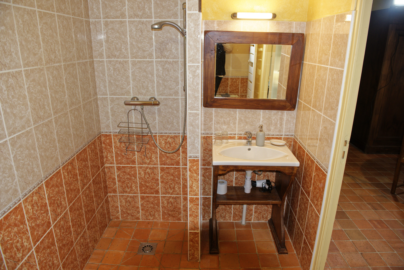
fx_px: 269
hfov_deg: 73.7
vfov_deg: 53.2
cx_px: 202
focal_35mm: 24
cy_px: 135
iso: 500
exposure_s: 1/60
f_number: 4.5
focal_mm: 24
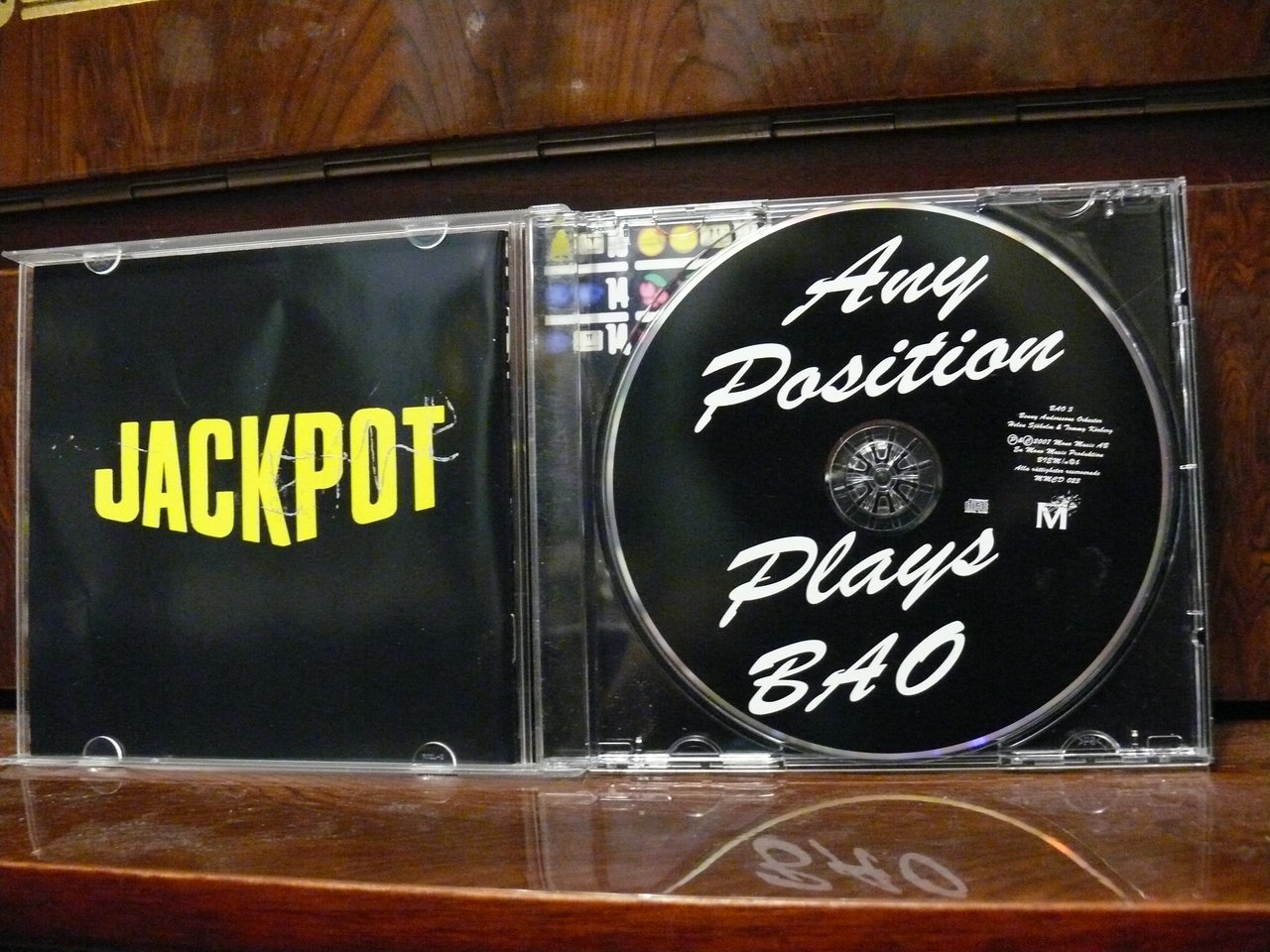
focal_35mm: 35
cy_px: 476
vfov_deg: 40.7
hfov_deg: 52.6
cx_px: 635
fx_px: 1284
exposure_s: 1/15
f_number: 2.8
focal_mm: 7.4
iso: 800
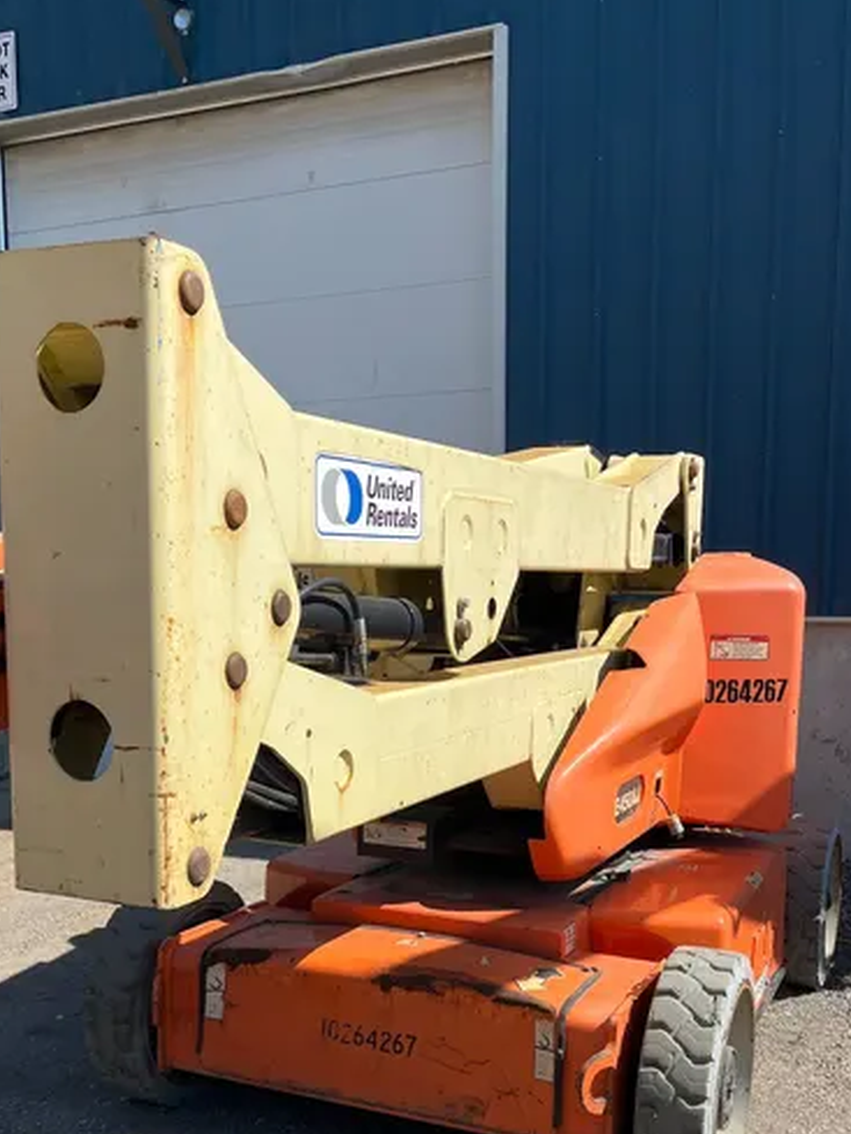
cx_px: 415
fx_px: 1278
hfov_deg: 36.8
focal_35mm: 39
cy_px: 806
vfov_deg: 46.6
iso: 50
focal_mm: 5.1
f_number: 1.6
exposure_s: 1/3135
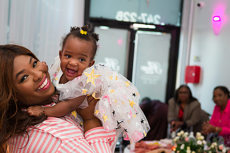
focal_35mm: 57
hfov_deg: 35.0
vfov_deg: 23.7
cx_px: 95
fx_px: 364
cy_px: 93
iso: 1000
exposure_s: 1/200
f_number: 3.2
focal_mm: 40
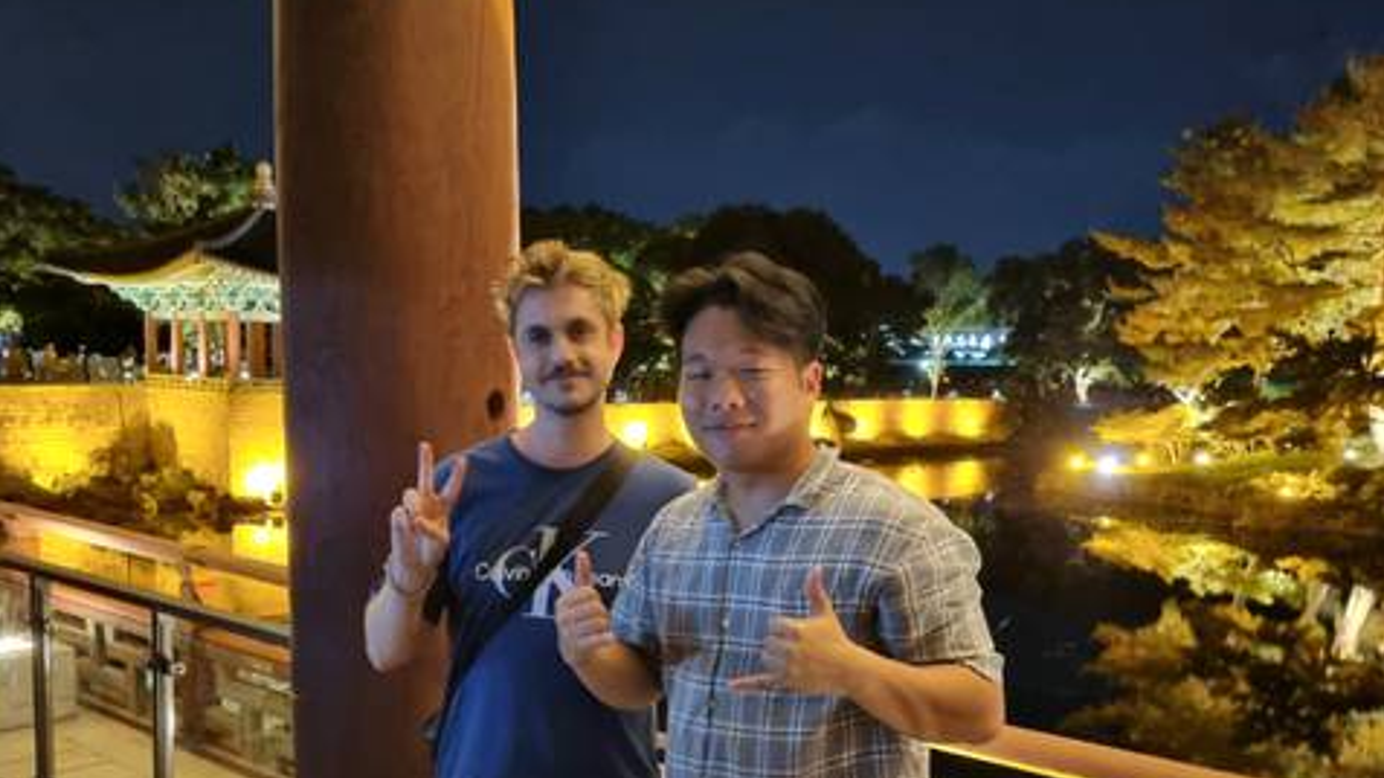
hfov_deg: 52.8
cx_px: 693
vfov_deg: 30.7
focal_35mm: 38
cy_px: 566
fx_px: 1394
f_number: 1.8
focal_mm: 5.4
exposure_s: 1/20
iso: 1250
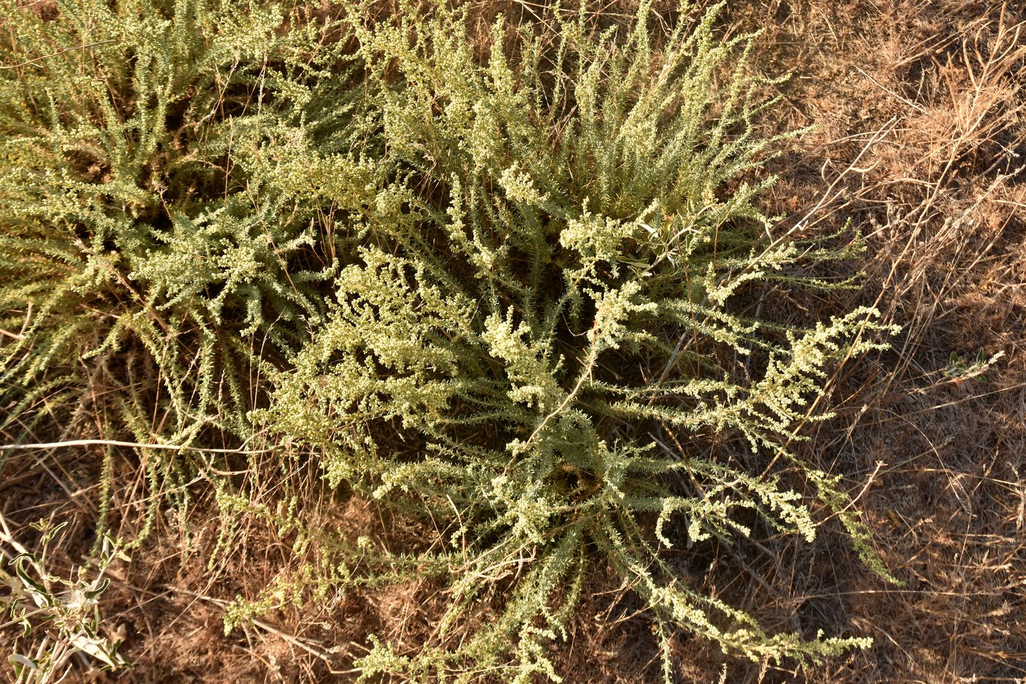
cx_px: 513
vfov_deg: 28.9
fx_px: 1325
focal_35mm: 46
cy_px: 342
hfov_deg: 42.3
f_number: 9
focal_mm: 31
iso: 250
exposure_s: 1/320
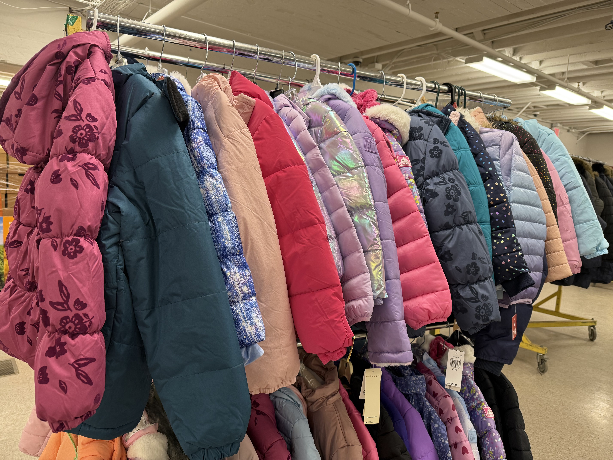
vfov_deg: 56.8
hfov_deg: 71.6
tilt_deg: -5.7
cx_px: 306
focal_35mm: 24
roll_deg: -3.6
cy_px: 230
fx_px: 425
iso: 160
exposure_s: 1/60
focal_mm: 6.76
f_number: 1.78
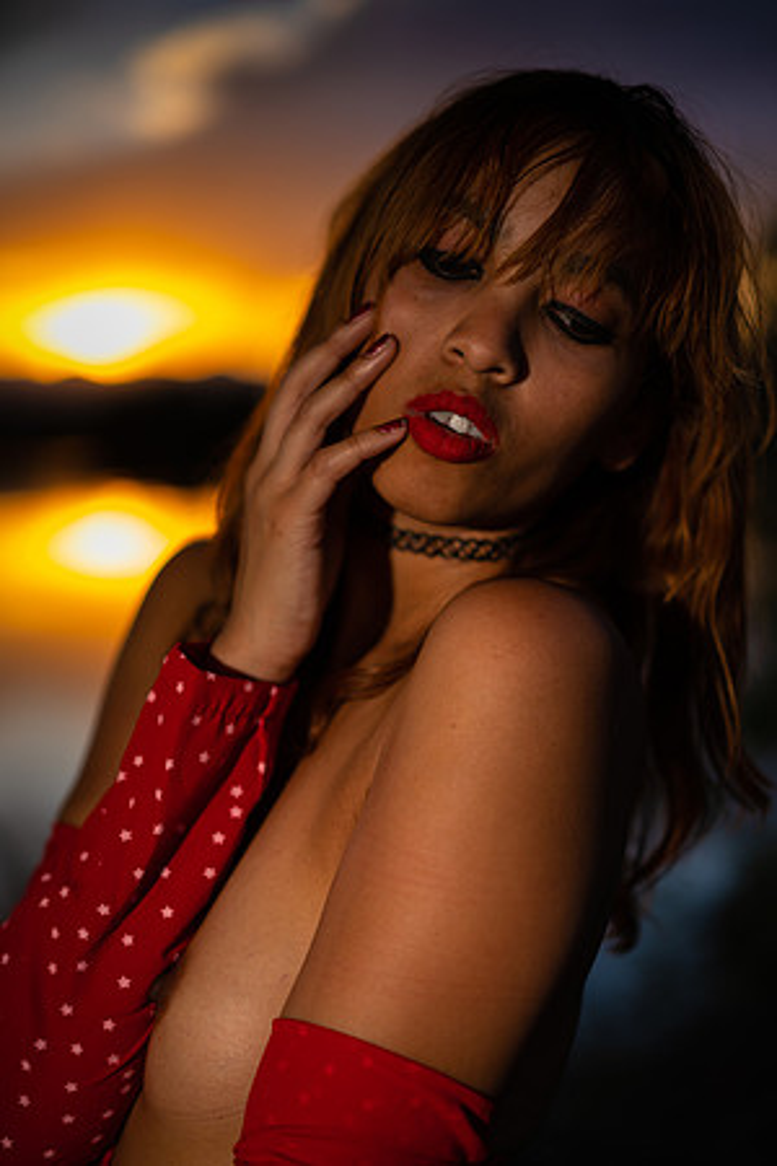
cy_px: 583
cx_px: 388
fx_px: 1780
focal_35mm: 55
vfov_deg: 36.2
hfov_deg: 24.6
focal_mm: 55
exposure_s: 1/800
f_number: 1.8
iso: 64
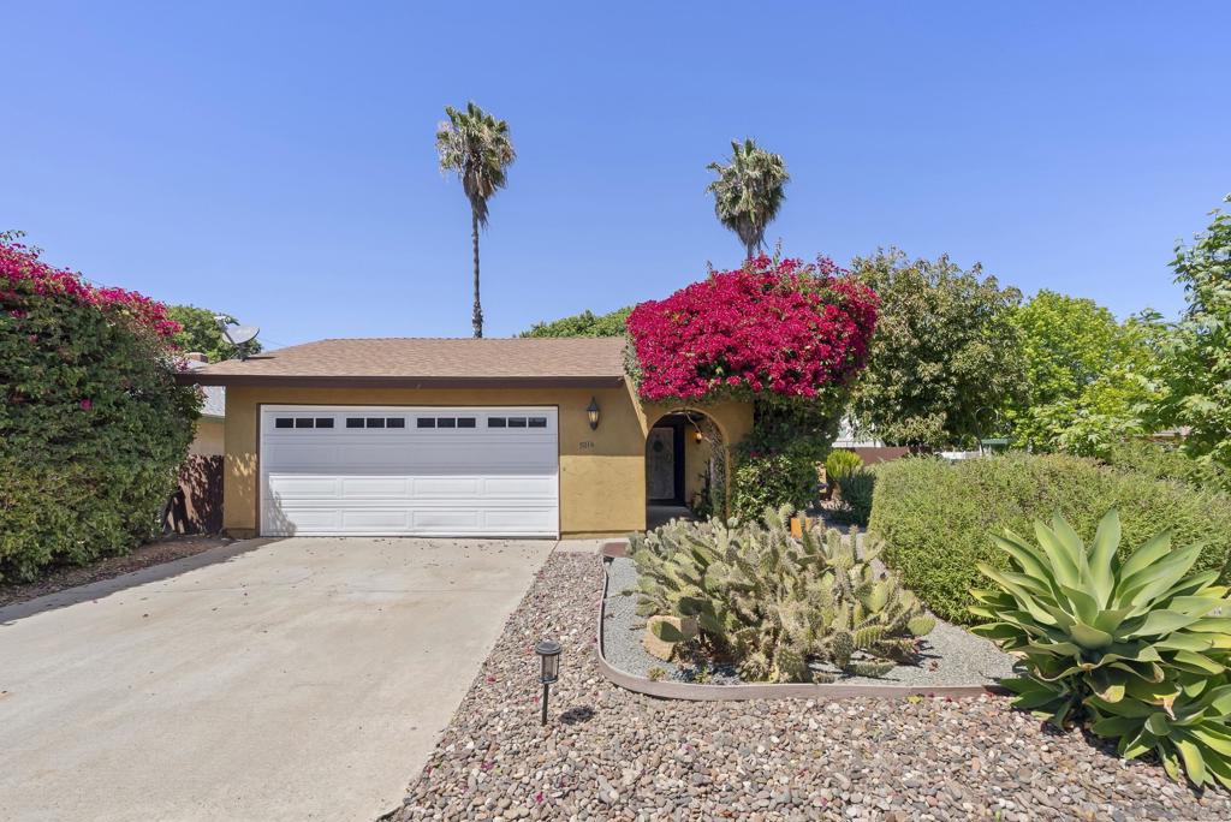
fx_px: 547
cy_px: 411
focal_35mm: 16
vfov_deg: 73.8
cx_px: 616
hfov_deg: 96.7
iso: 500
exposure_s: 1/500
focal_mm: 16
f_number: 8
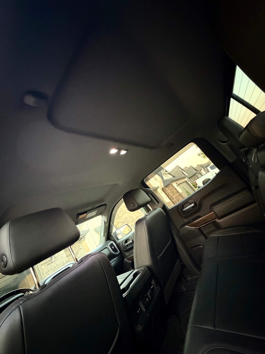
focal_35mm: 14
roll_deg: +37.4
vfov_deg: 102.1
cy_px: 177
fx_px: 143
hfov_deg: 85.7
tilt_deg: +18.0
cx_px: 132
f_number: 2.2
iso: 1250
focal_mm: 2.22
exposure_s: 1/41
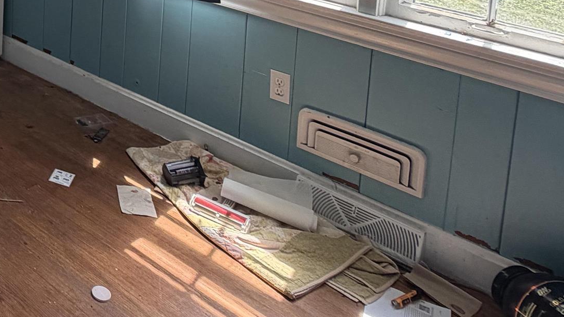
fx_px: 643
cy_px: -138
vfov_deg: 23.2
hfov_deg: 37.6
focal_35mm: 43
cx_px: -89
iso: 100
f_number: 2.2
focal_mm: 2.22
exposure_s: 1/121
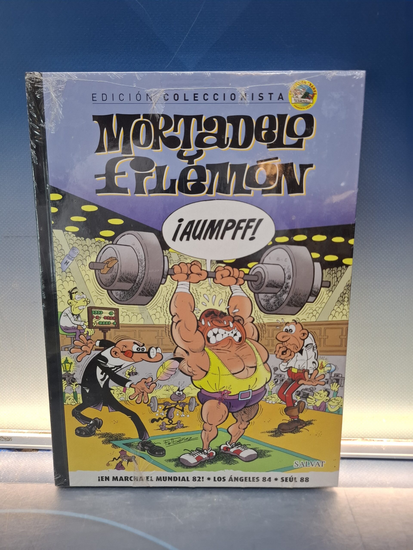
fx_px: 366
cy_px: 275
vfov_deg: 73.9
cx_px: 206
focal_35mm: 23
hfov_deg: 58.9
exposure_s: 1/100
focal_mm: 5.54
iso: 125
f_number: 1.8
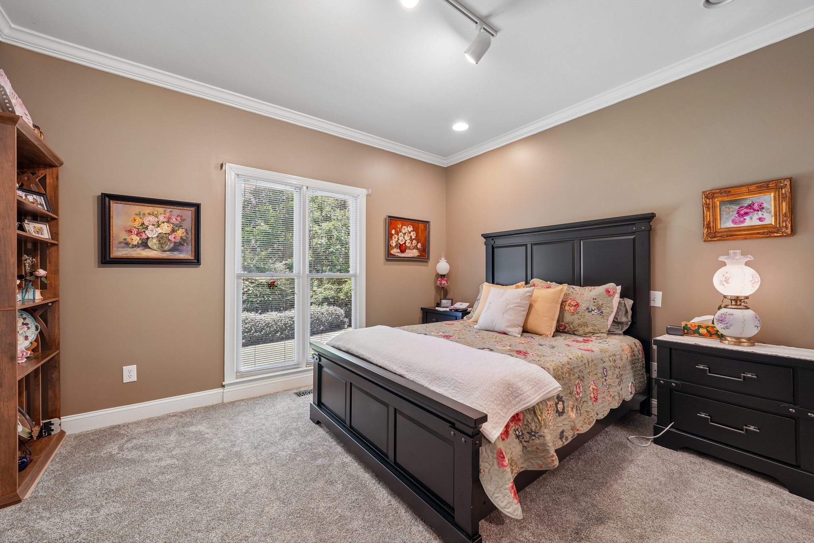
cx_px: 407
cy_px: 272
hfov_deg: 104.3
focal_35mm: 14
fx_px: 317
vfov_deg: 81.2
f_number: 8
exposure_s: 1/15
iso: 400
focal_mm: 14
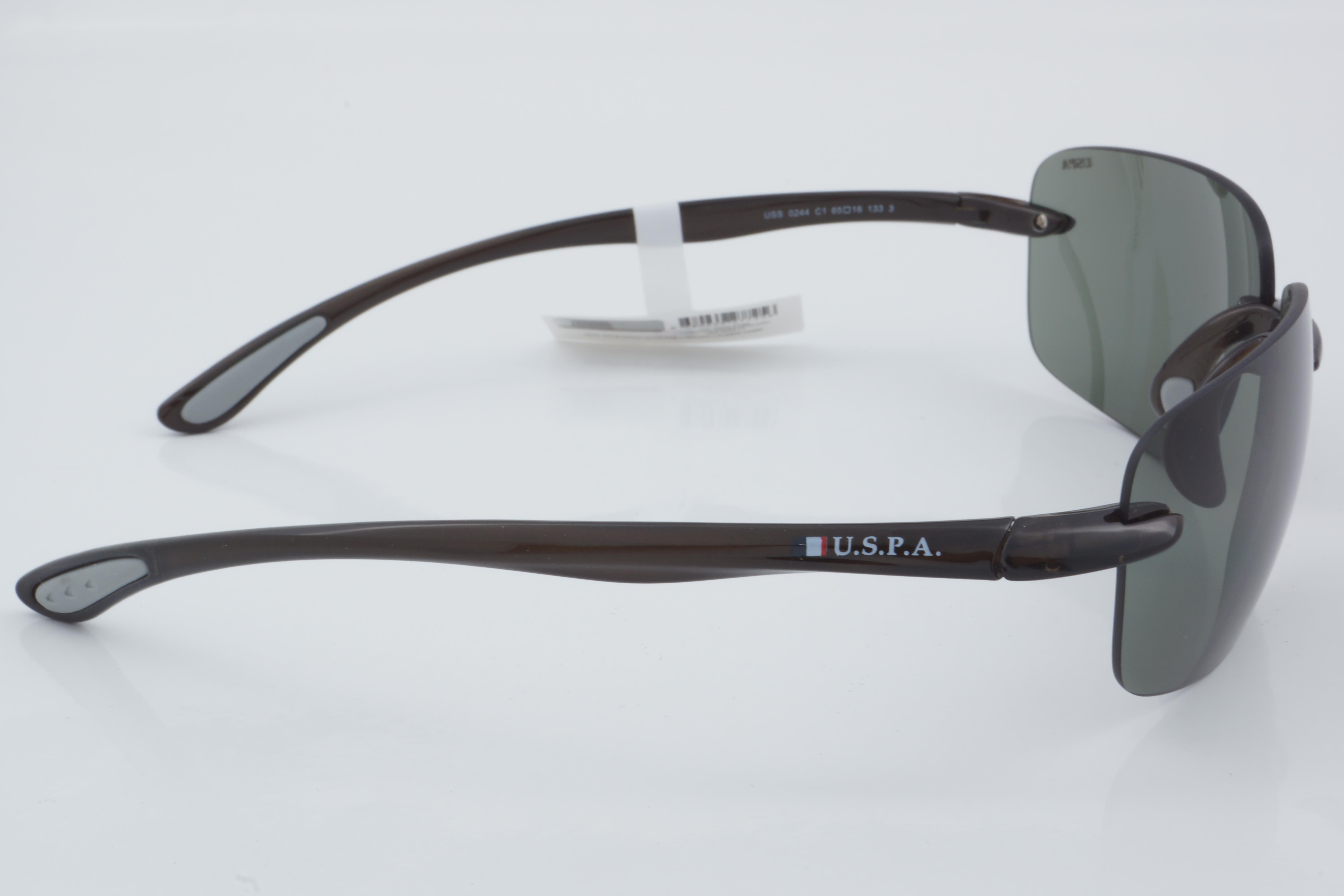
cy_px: 448
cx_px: 672
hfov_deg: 27.0
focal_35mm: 75
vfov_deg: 18.2
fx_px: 2800
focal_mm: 50
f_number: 32
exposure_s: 1/4
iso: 100
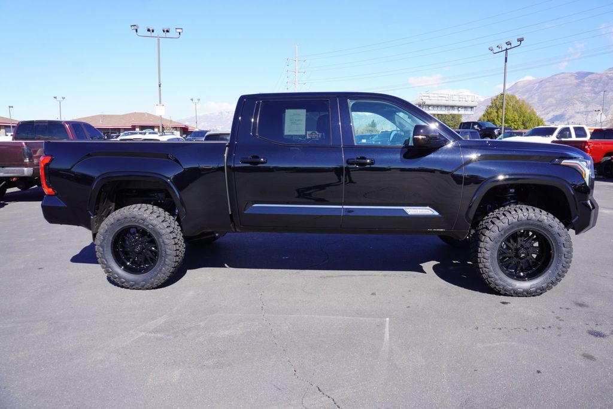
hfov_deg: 73.7
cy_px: 204
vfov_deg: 53.2
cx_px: 306
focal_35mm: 24
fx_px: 409
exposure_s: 1/125
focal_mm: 16
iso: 100
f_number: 8
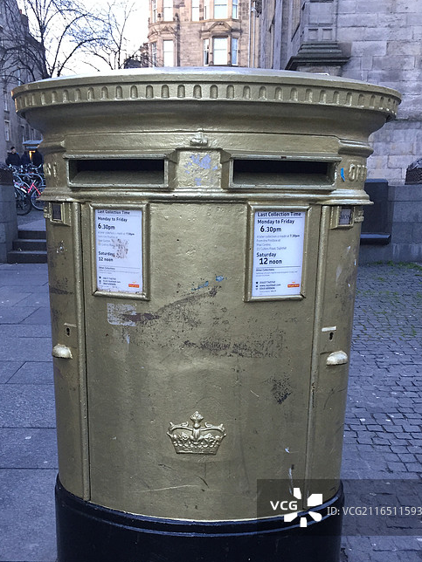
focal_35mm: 36
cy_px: 344
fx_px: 585
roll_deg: +0.2
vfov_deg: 50.9
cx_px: 190
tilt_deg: -14.3
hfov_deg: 39.6
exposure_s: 1/30
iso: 50
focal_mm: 4.15
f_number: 2.2
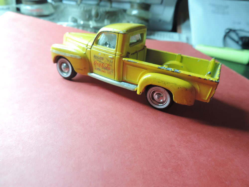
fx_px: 173
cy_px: 94
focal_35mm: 24
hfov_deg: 71.6
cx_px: 124
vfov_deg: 56.8
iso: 320
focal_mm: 4.3
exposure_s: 1/30
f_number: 3
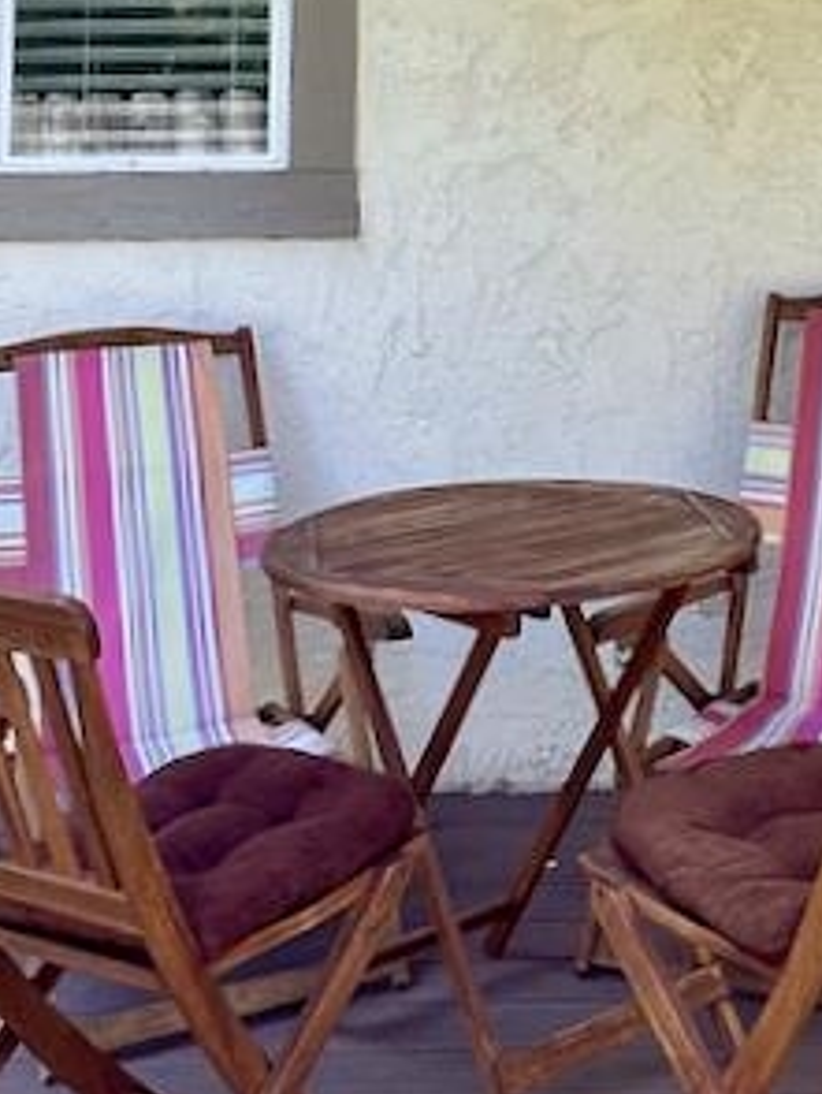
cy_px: -86
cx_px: 831
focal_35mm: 61
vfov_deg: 28.9
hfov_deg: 23.0
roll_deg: -1.3
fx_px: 1929
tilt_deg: +5.1
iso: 40
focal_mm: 2.22
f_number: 2.2
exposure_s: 1/141
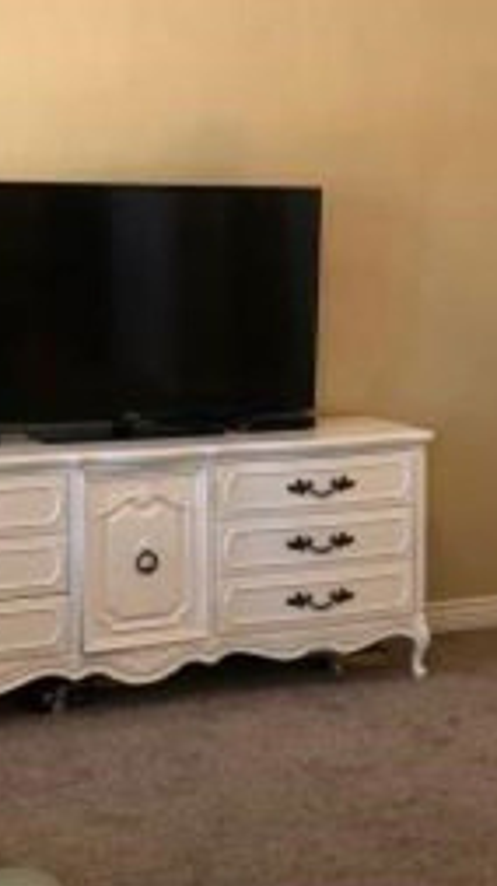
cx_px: 336
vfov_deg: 26.5
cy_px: 389
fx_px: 1877
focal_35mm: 80
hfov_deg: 15.0
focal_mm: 3.99
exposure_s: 1/24
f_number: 1.8
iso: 40
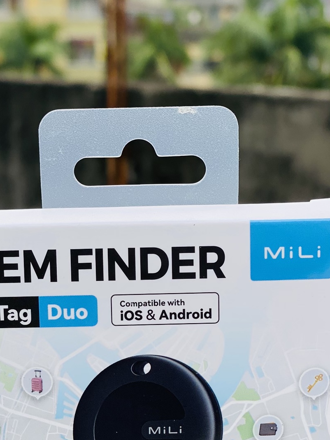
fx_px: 1246
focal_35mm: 98
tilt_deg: -13.0
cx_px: 152
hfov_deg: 15.1
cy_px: 335
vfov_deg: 19.9
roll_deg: -1.0
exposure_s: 1/461
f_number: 2
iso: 20
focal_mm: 6
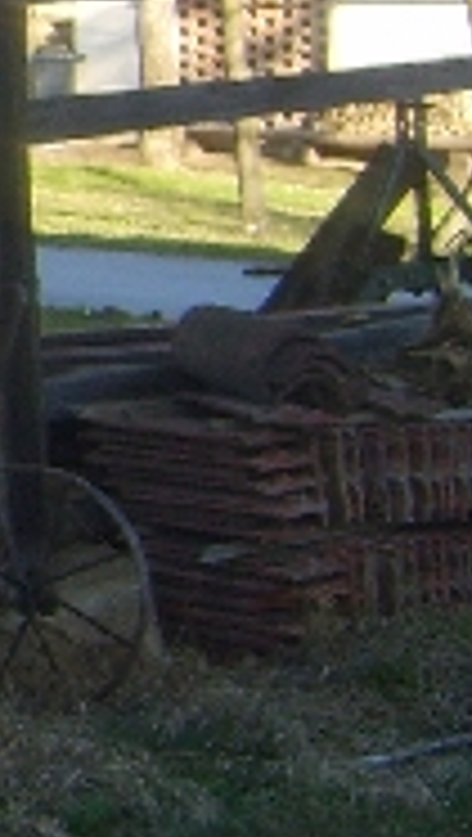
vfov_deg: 13.0
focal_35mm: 164
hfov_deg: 6.7
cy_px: 81
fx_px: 3639
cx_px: -980
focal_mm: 5.8
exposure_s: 1/180
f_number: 2.8
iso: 50
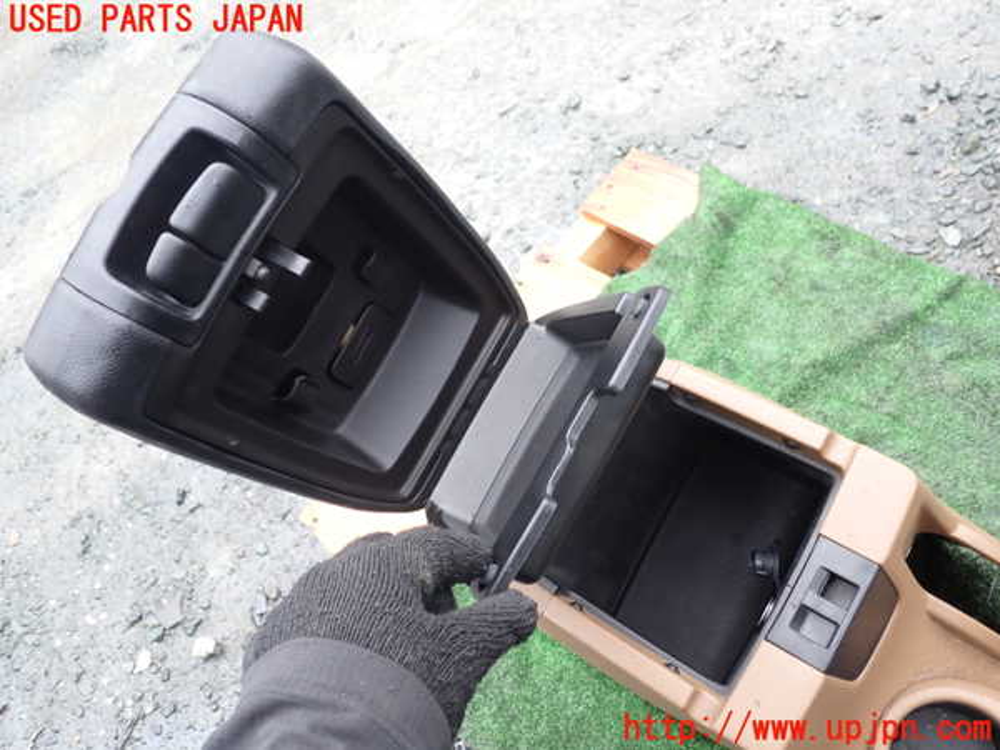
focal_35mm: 30
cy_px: 375
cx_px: 500
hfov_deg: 60.0
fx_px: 867
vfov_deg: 46.8
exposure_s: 1/60
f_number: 2.3
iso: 100
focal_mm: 5.4
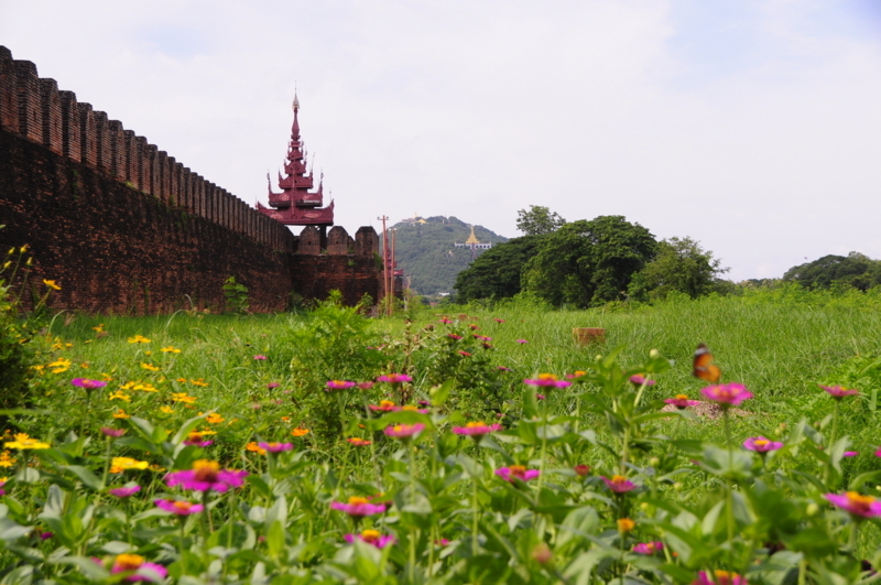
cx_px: 440
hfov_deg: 35.1
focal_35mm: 57
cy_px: 292
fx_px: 1393
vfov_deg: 23.7
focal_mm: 38
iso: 500
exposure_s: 1/800
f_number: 8
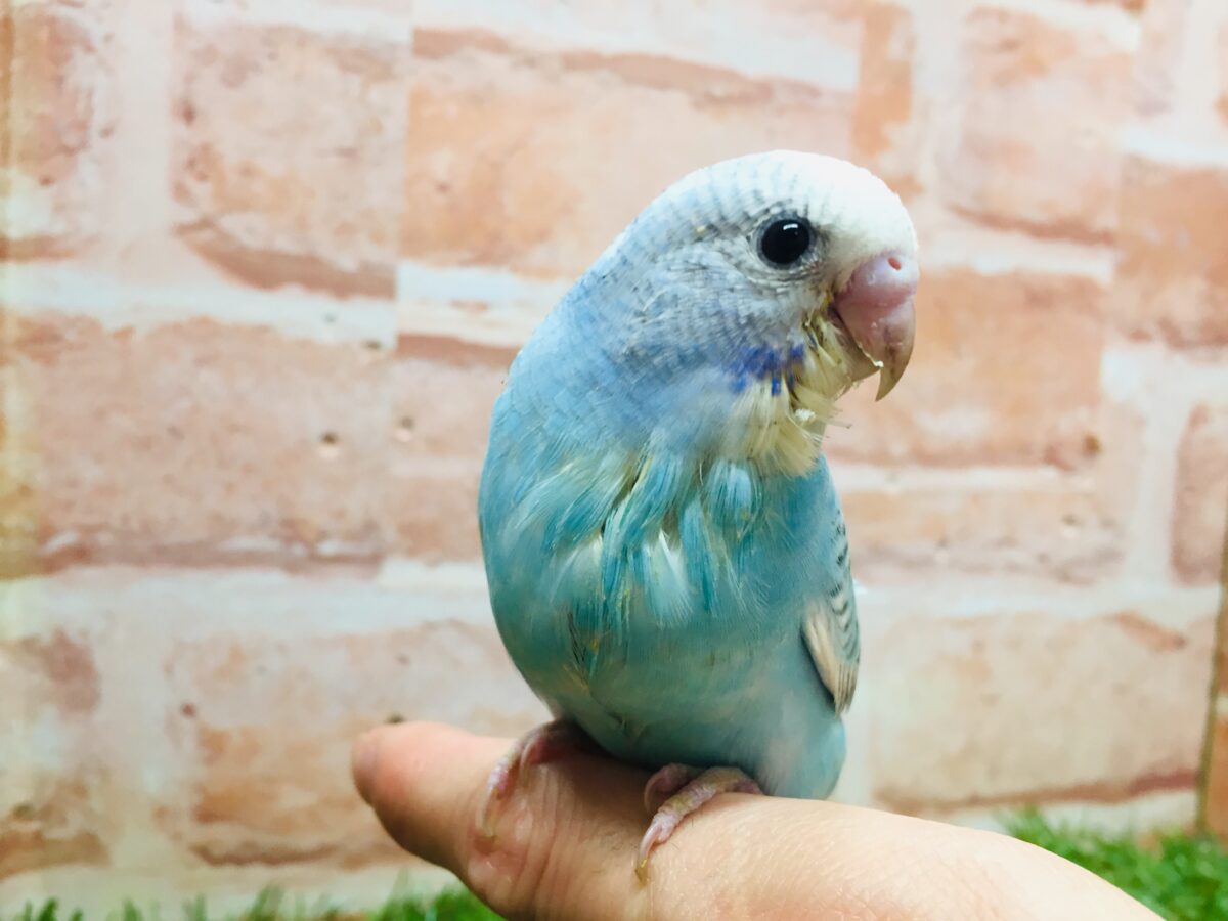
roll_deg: -4.1
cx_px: 614
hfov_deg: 61.7
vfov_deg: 48.2
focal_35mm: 29
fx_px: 1029
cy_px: 460
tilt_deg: -6.8
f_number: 2.2
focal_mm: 4.15
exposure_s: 1/30
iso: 64
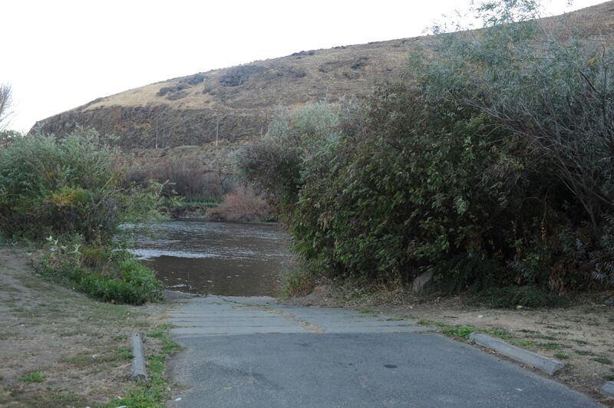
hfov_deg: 54.5
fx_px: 596
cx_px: 307
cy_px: 204
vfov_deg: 37.8
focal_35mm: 35
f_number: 5.6
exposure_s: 1/80
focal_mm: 35
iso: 200
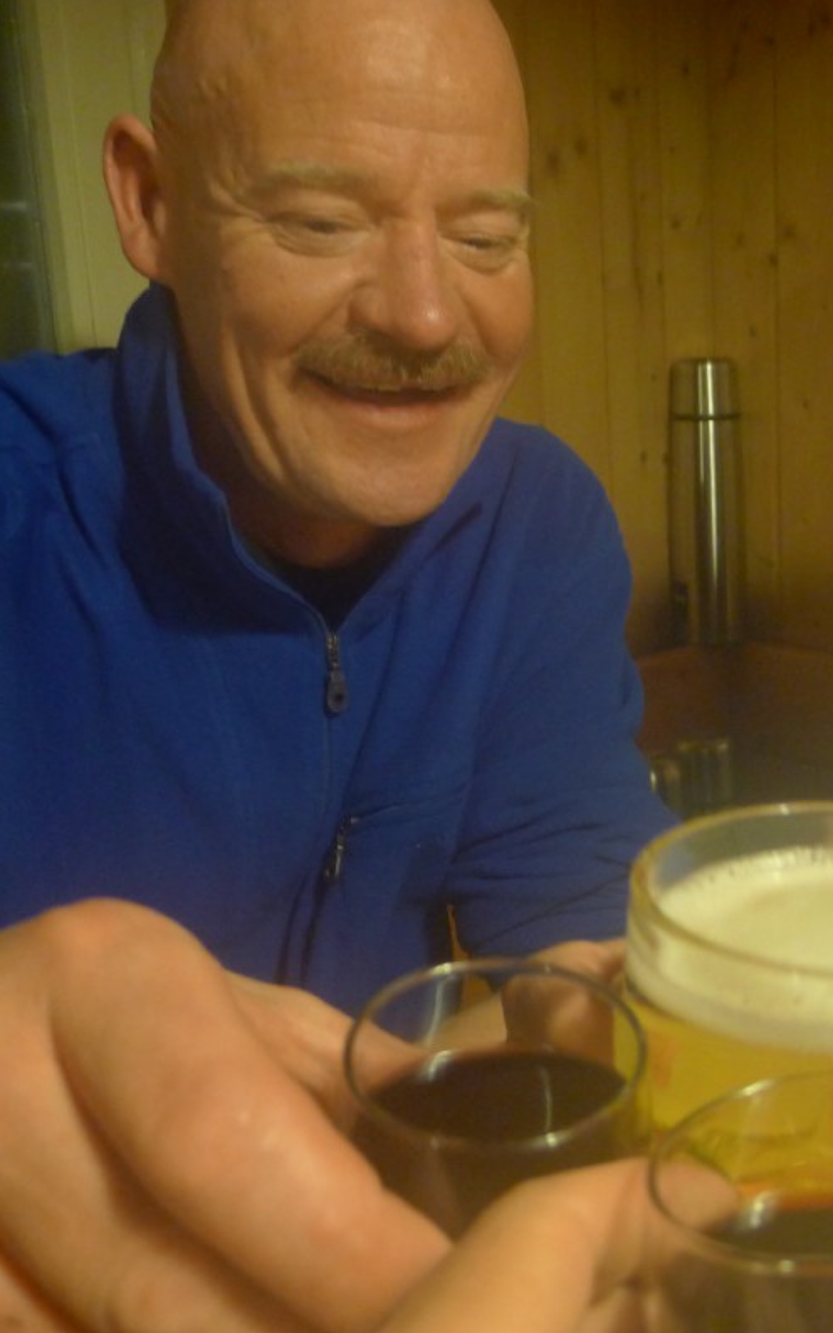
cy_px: 666
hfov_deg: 32.2
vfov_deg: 52.7
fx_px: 1343
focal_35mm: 37
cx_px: 795
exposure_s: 1/13
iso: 400
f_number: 2
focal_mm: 5.1
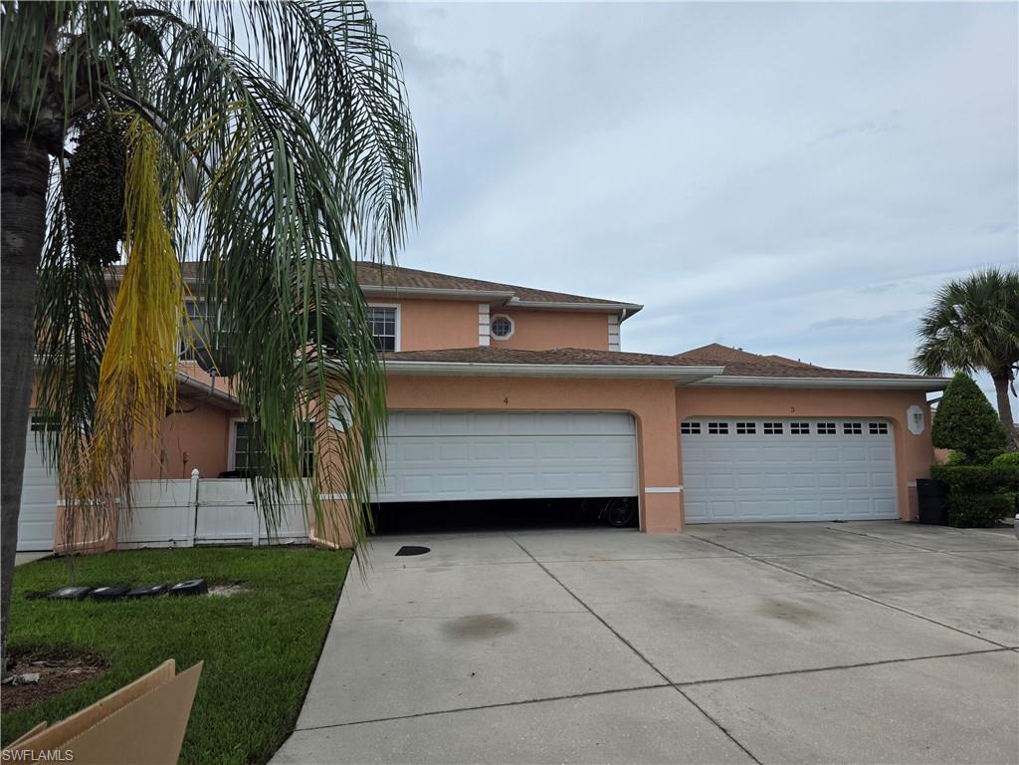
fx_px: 677
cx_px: 510
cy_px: 382
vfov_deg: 58.9
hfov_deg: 73.9
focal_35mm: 23
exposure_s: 1/7944
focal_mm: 6.3
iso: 64
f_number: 1.7
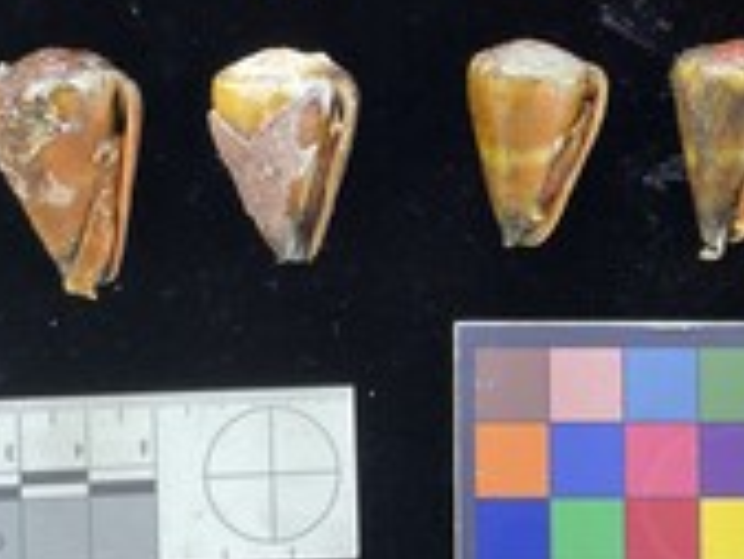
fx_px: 1290
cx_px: 357
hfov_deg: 32.2
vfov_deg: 24.3
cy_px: 165
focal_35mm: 60
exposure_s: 1/33
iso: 200
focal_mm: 3
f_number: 1.8
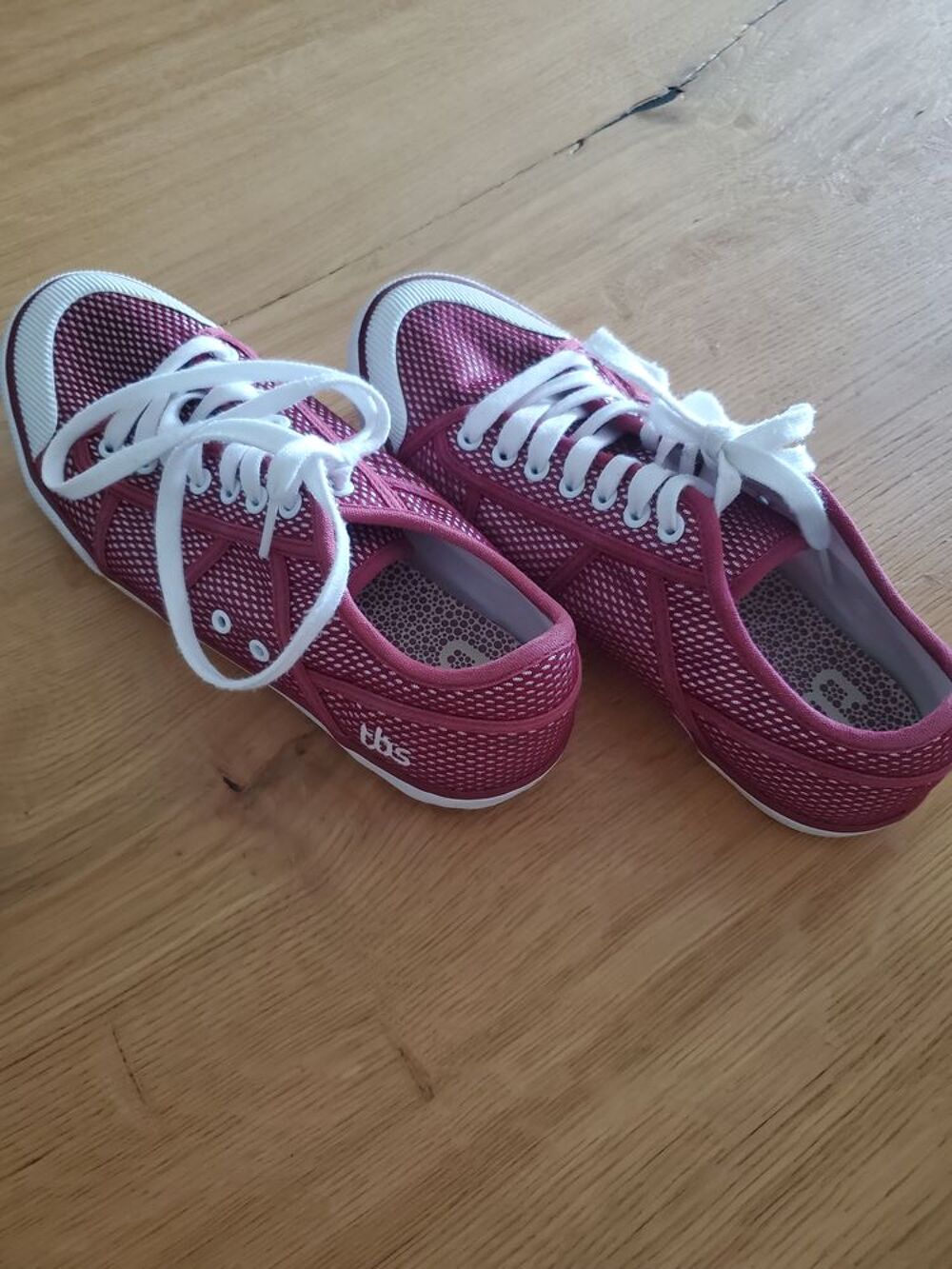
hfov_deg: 53.1
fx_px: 953
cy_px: 634
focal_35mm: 26
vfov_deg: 67.3
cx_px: 476
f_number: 1.5
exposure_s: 1/30
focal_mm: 4.3
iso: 640
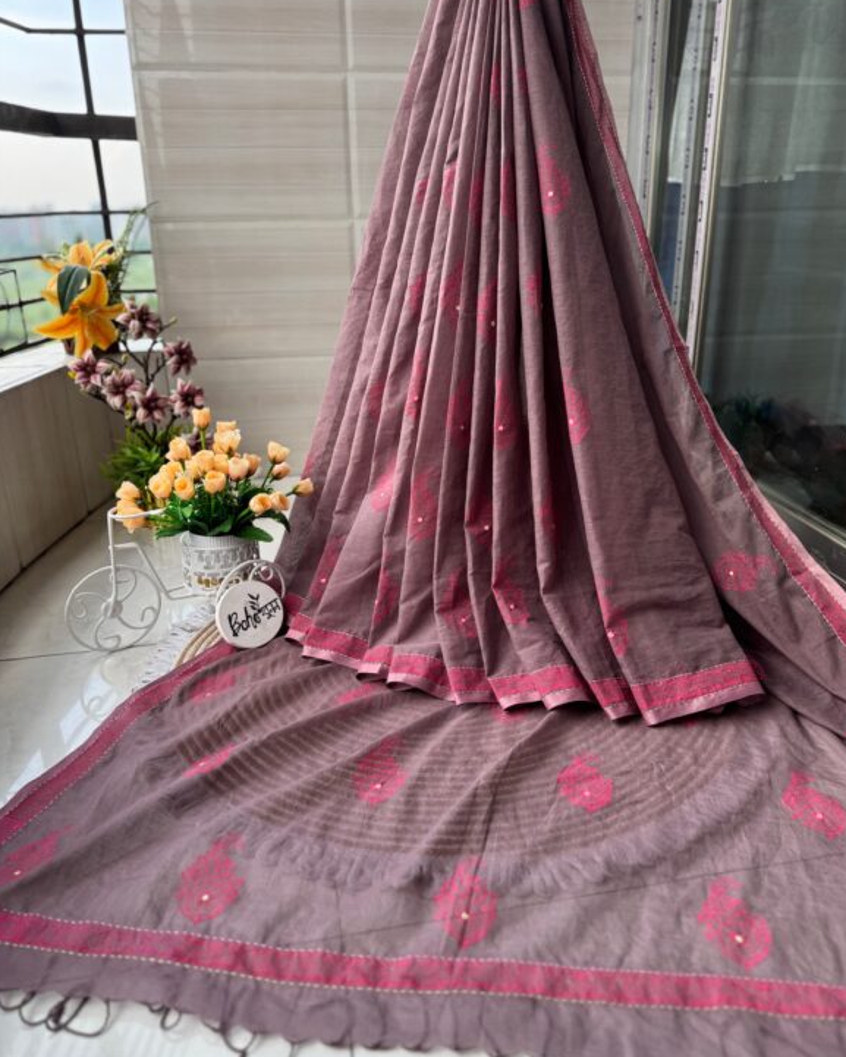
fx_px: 814
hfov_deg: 54.9
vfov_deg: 66.0
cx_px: 434
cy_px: 497
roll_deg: +0.8
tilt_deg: -18.2
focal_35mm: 26
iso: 64
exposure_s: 1/121
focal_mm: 6.76
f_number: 1.78
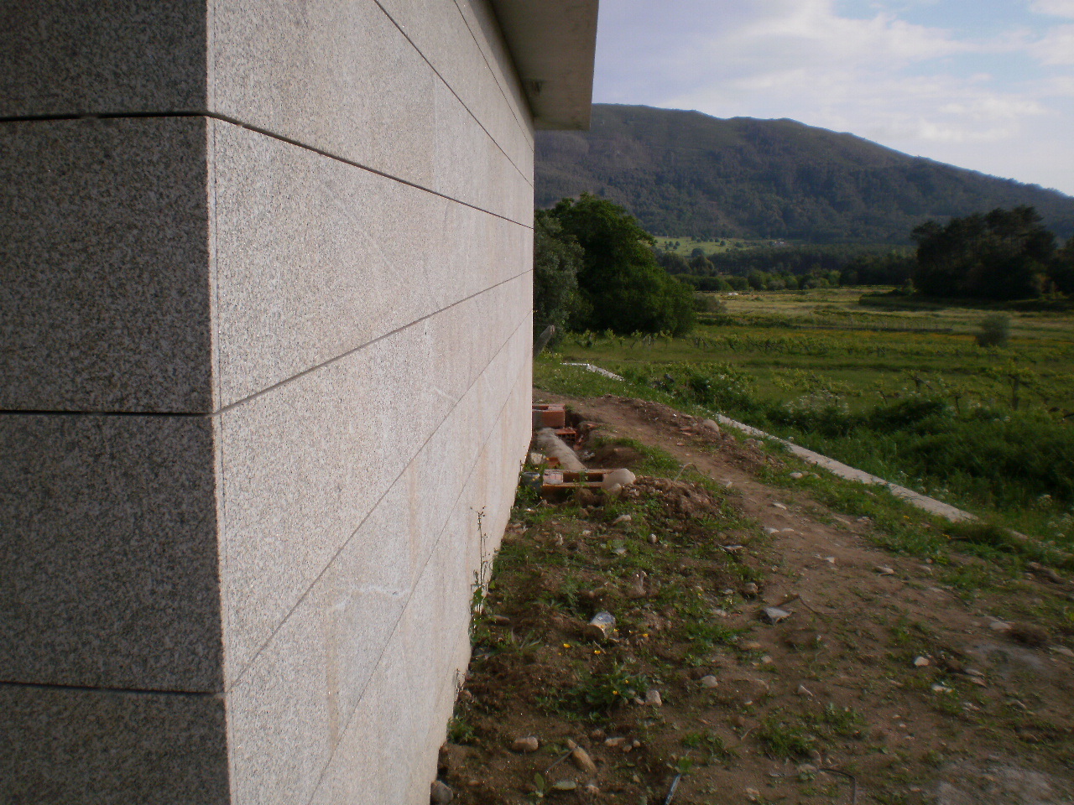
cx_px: 537
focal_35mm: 36
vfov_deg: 39.7
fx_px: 1117
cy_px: 402
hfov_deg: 51.4
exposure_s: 1/640
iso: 100
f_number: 4.6
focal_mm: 6.3
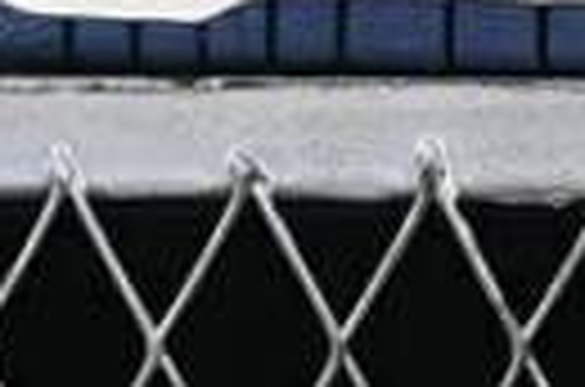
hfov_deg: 4.9
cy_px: -603
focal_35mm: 422
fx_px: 6841
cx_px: 684
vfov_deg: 3.2
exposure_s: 1/80
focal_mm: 50
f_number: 8
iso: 160
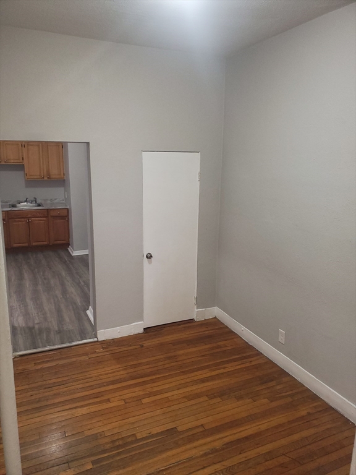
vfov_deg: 67.3
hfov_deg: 53.1
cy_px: 238
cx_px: 178
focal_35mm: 26
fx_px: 357
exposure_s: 1/40
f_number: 2.4
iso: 125
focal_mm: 4.3
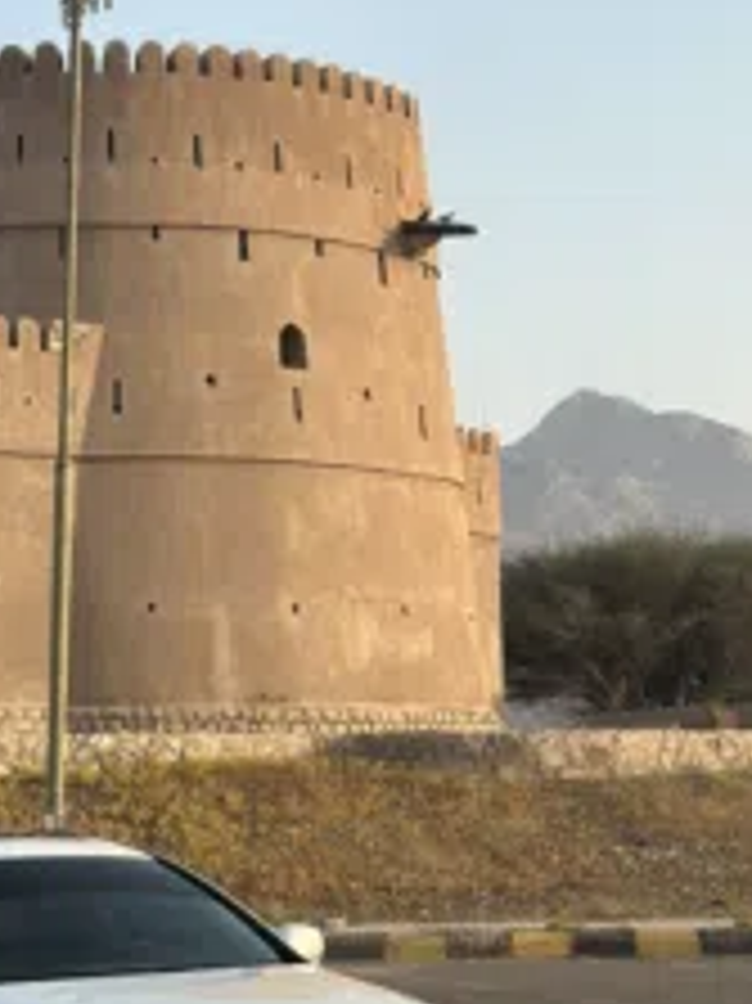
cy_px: 891
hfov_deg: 17.0
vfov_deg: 22.3
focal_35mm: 86
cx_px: 104
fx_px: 2493
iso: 80
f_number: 1.78
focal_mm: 6.86
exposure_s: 1/2114
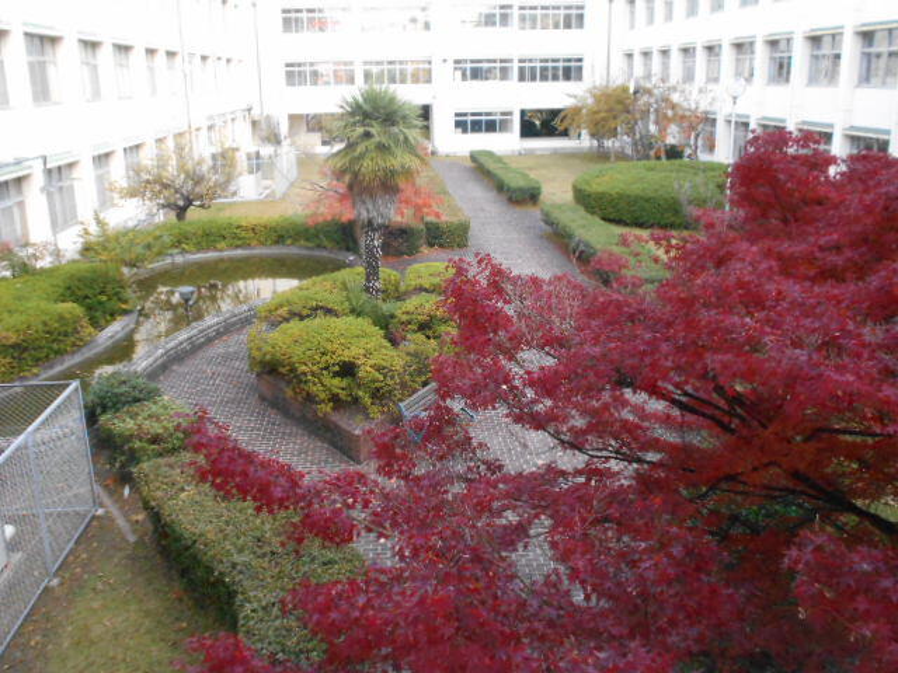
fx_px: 882
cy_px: 336
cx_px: 449
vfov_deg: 41.8
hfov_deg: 54.0
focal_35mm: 34
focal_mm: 5.8
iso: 560
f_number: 3.6
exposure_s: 1/250
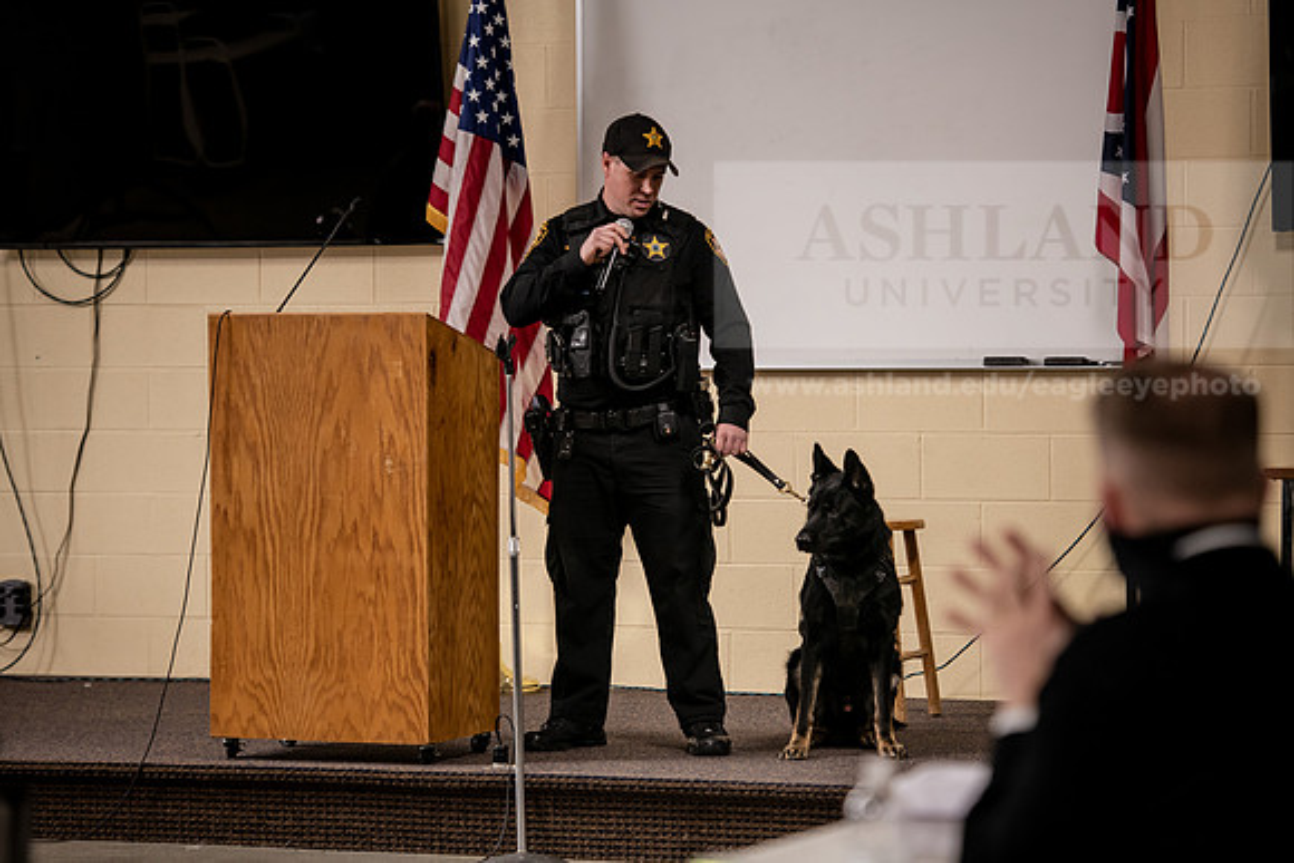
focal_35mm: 130
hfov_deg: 15.8
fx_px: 4674
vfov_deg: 10.6
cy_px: 432
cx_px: 647
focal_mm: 130
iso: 1250
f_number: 3.5
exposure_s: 1/200
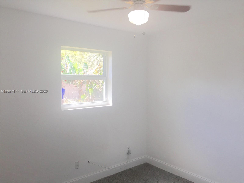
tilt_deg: -3.0
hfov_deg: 61.7
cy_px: 92
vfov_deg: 48.2
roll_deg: -1.6
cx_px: 122
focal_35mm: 29
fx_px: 204
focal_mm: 4.15
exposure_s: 1/120
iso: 32
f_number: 2.2
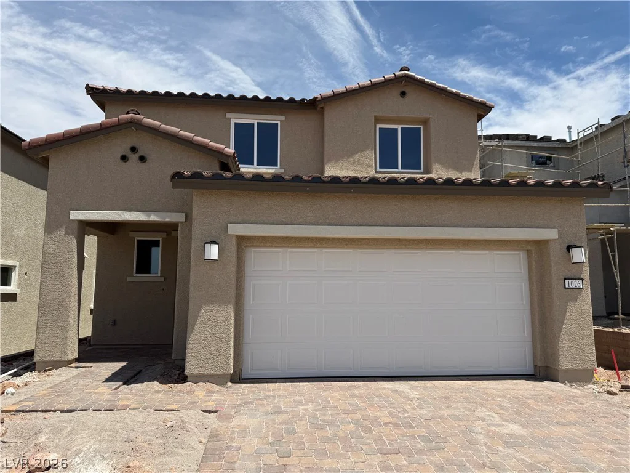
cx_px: 315
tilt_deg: +7.0
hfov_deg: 71.6
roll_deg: +0.0
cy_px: 236
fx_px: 437
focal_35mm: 24
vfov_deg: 56.8
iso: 80
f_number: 1.78
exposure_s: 1/6711
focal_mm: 6.76
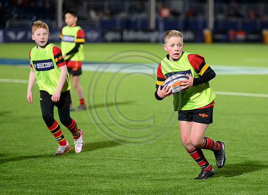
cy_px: 111
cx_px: 193
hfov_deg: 8.0
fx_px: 1904
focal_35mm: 249
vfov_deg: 5.9
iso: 6400
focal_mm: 175
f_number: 3.2
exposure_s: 1/1600
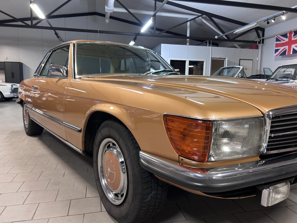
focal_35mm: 26
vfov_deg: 53.1
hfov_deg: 67.3
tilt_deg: -6.8
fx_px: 223
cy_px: 112
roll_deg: +0.7
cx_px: 148
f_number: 1.5
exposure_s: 1/50
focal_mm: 5.7
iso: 250
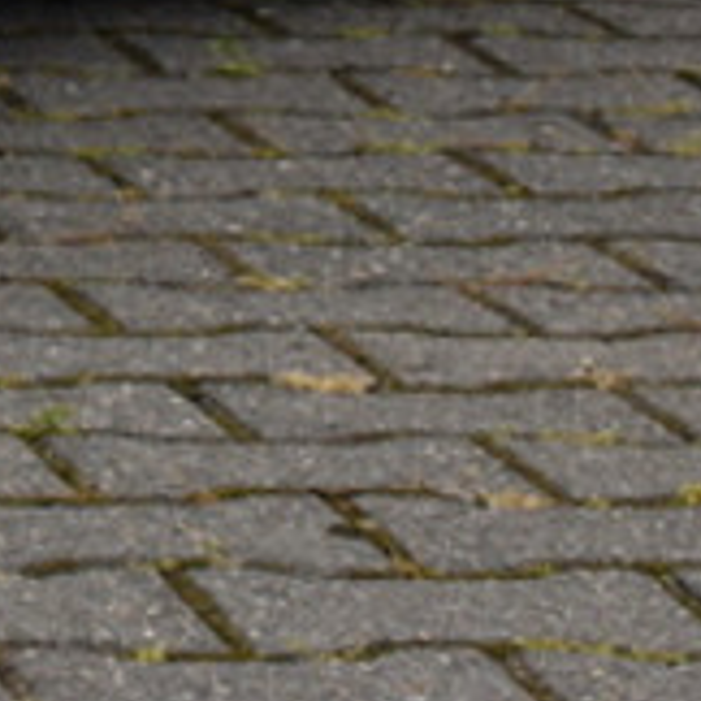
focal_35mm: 342
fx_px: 7828
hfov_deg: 4.8
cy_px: -1296
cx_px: -1809
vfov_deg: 4.9
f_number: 9
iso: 200
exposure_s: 1/320
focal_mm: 31
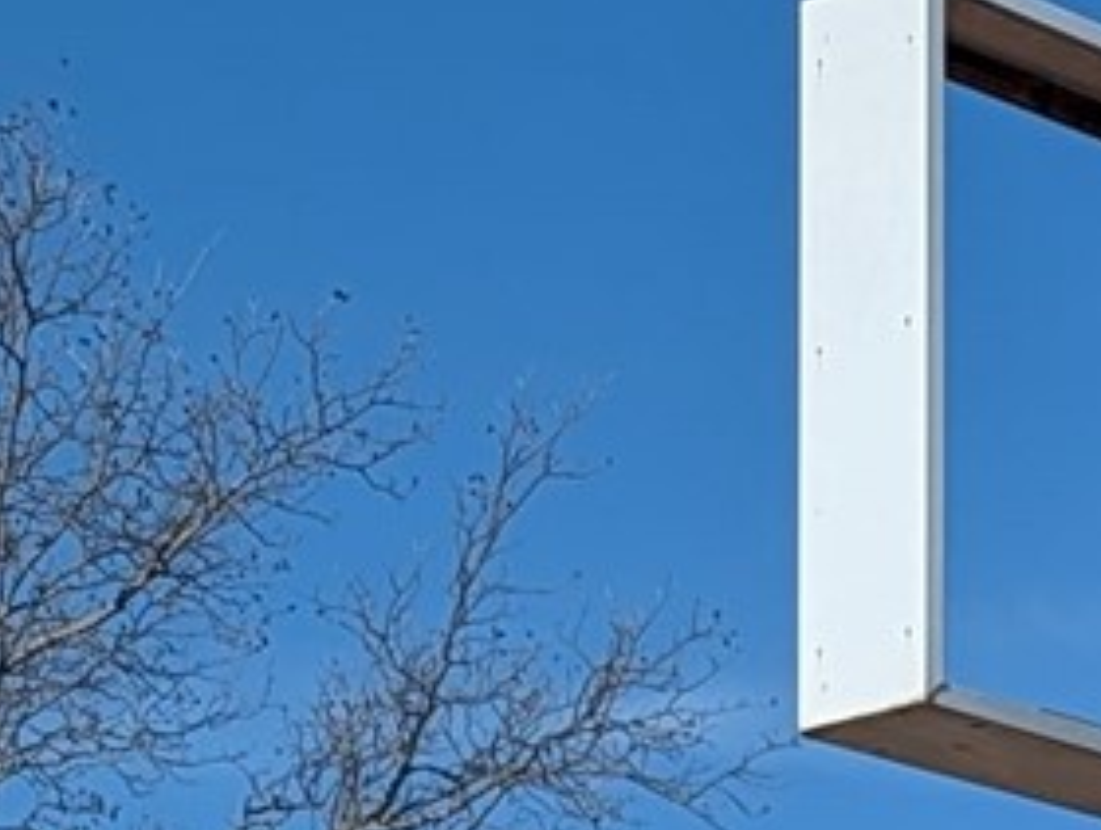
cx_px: 1370
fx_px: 5576
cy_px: 2392
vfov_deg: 7.6
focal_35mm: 175
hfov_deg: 11.0
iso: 18
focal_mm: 6.9
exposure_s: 1/1880
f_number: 1.68
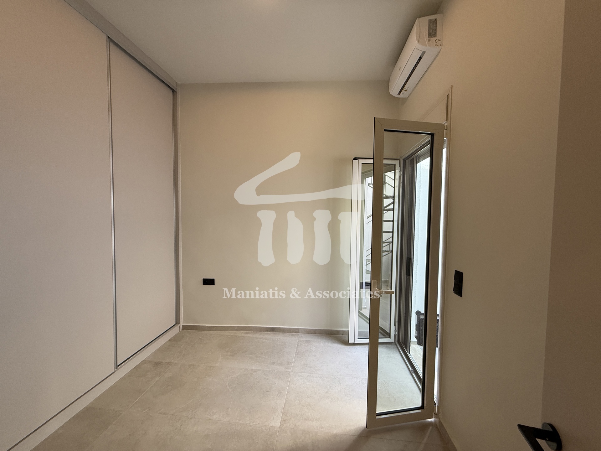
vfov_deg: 85.7
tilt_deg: -1.0
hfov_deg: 102.1
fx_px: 243
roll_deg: -0.9
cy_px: 226
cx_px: 300
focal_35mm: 14
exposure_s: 1/100
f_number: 2.2
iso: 200
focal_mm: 2.22
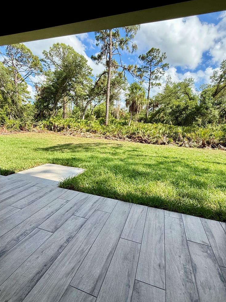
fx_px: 148
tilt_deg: -10.6
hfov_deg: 74.7
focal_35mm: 17
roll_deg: -3.5
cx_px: 114
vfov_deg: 91.0
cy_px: 153
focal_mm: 2.22
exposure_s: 1/1017
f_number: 2.2
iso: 64
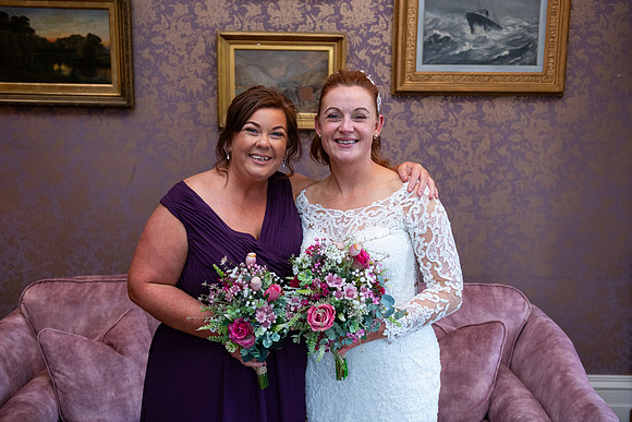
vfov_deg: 33.4
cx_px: 316
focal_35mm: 40
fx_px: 702
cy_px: 211
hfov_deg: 48.4
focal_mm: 40
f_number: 3.5
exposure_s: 1/160
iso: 800
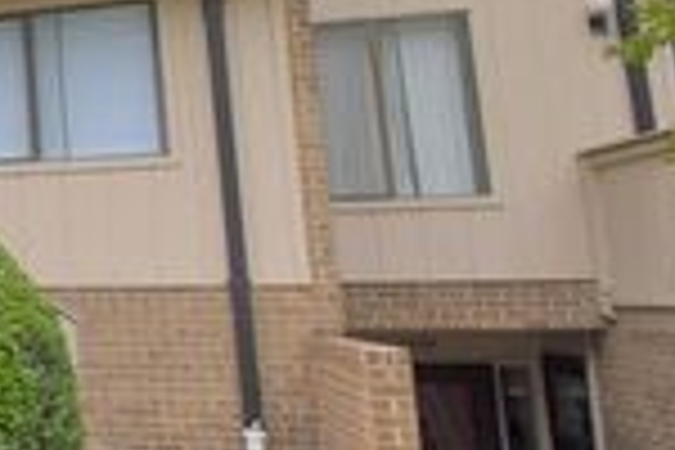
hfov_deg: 27.2
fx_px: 937
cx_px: -346
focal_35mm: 50
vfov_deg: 26.8
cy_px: 142
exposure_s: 1/200
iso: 100
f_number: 9
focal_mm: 10
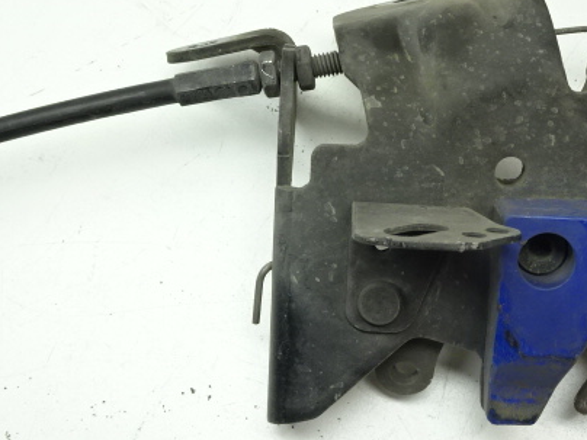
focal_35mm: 76
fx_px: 1289
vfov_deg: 19.4
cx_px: 394
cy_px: 212
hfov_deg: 25.5
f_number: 4.5
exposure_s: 1/50
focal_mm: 8.18
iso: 250
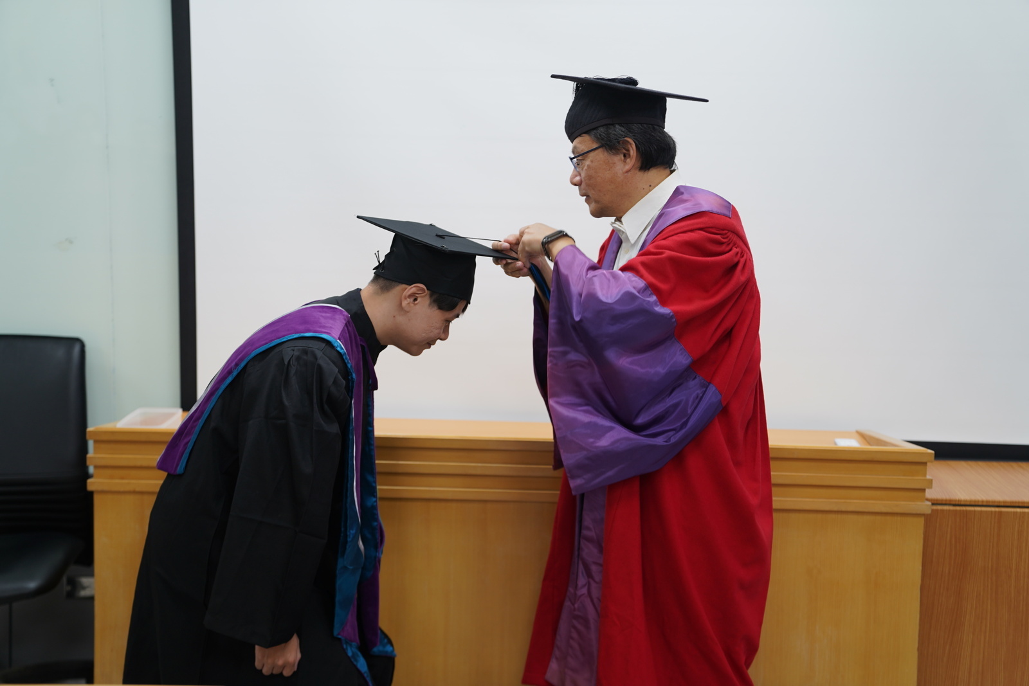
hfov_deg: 38.9
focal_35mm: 51
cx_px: 514
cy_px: 343
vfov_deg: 26.5
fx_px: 1458
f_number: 2.8
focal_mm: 51
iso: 200
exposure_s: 1/60
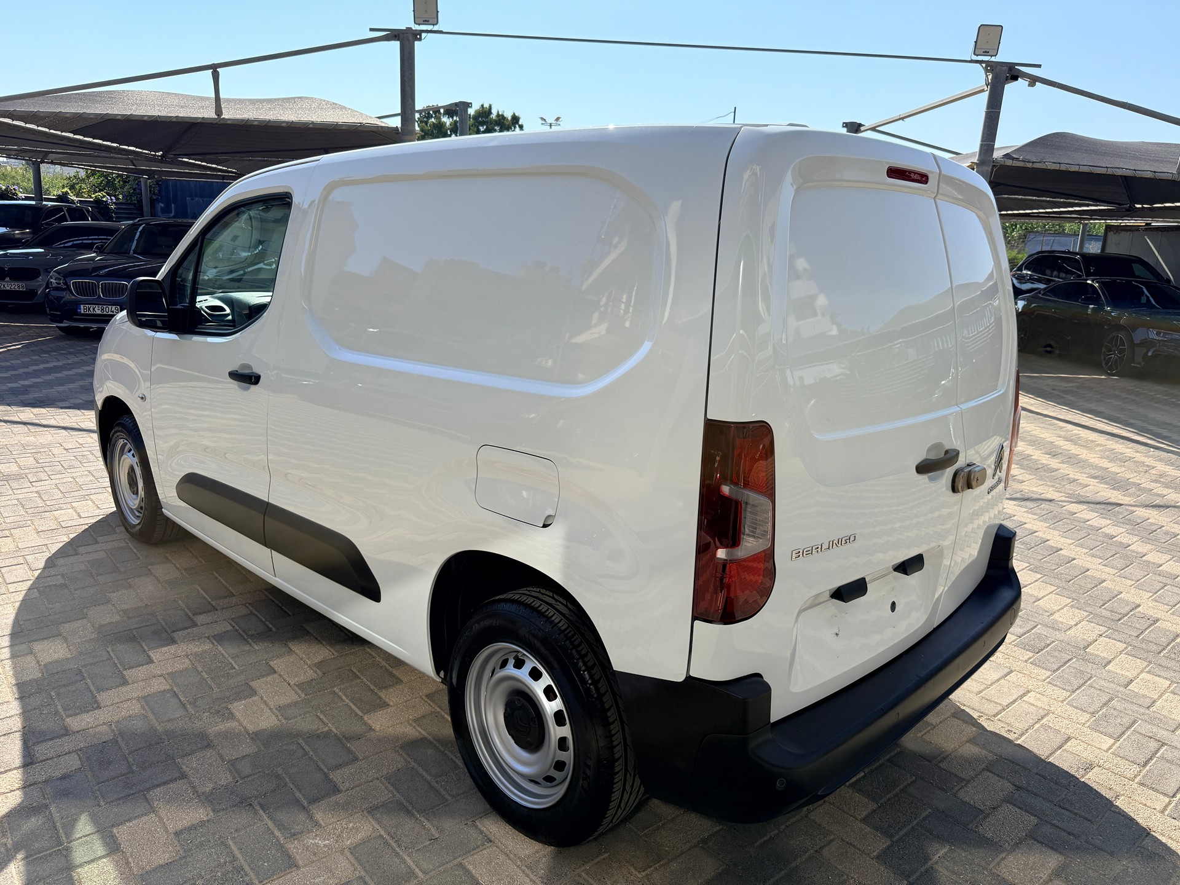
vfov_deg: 56.8
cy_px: 442
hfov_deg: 71.6
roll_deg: -2.7
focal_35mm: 24
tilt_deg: -13.3
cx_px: 590
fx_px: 818
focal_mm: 6.76
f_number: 1.78
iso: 100
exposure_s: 1/5714
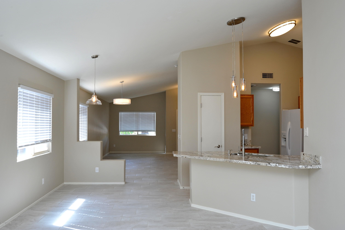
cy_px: 115
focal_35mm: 30
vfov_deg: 43.6
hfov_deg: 62.0
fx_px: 287
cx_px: 172
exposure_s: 1/30
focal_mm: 30
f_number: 9
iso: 640
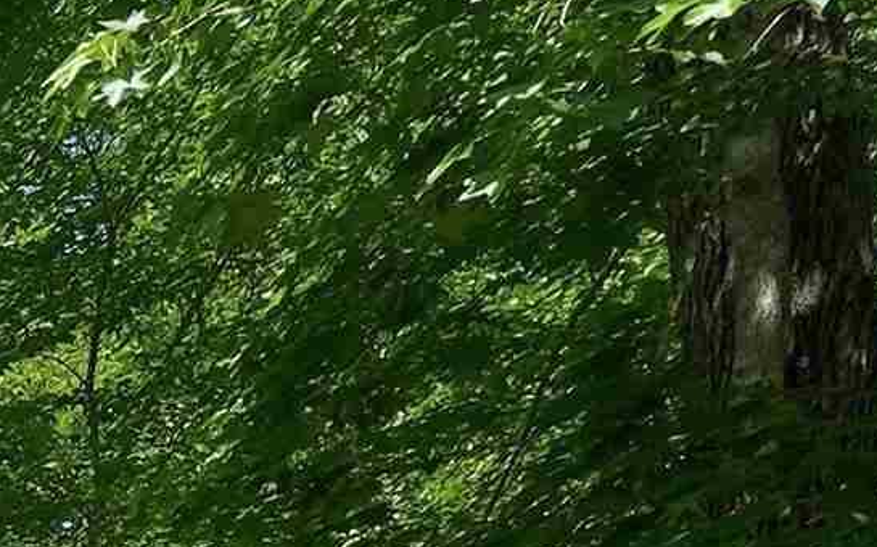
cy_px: 1561
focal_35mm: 69
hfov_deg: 12.6
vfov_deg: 11.8
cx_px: -1546
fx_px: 1648
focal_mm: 12
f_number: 10
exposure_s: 1/320
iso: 200
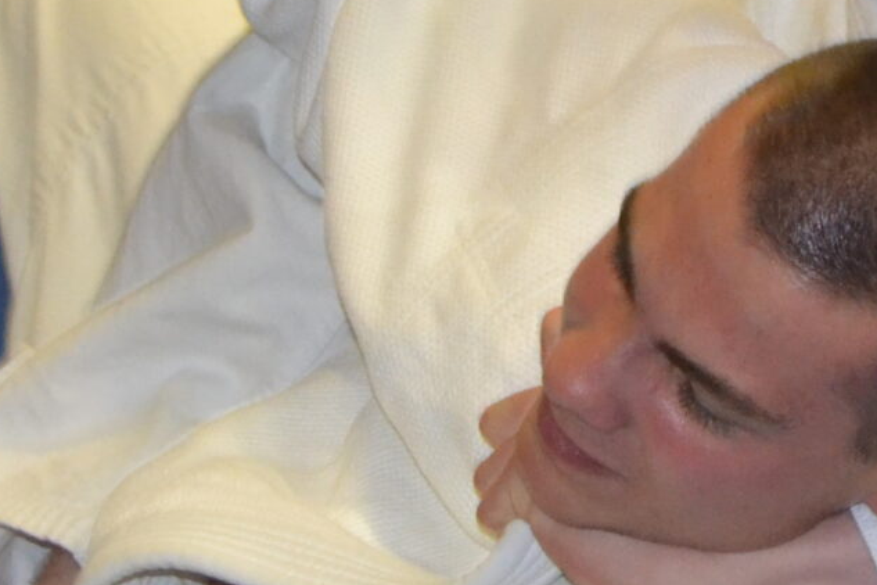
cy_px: 76
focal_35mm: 273
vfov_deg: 5.0
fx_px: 6651
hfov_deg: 7.5
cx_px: 867
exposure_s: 1/60
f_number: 5.3
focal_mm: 45
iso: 2500
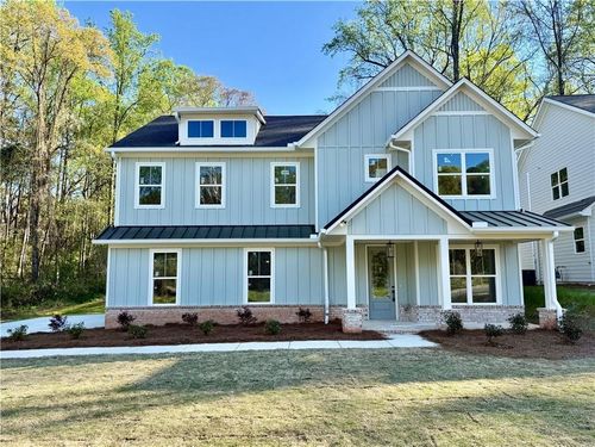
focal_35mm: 24
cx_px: 298
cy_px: 224
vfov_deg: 56.8
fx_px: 413
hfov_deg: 71.6
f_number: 1.78
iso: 80
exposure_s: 1/1271
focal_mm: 6.76
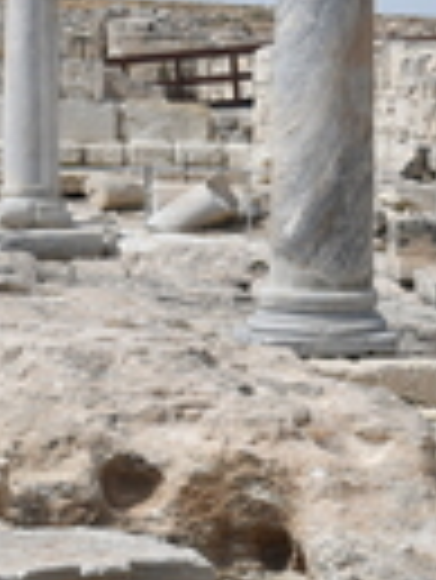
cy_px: 335
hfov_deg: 10.1
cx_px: 144
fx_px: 2465
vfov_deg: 13.4
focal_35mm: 147
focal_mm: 30
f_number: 9
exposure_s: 1/800
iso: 250
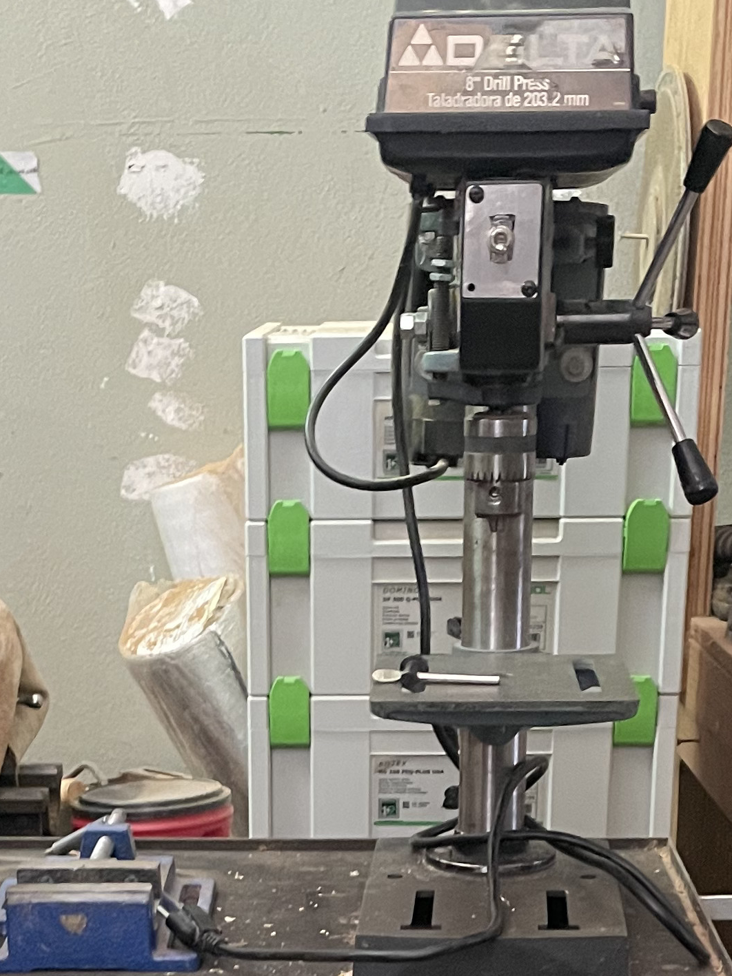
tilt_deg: -18.5
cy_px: 1010
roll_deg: +1.3
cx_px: 288
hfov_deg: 19.9
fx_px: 2087
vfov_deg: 24.9
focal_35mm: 74
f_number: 1.6
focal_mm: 4.2
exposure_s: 1/40
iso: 500
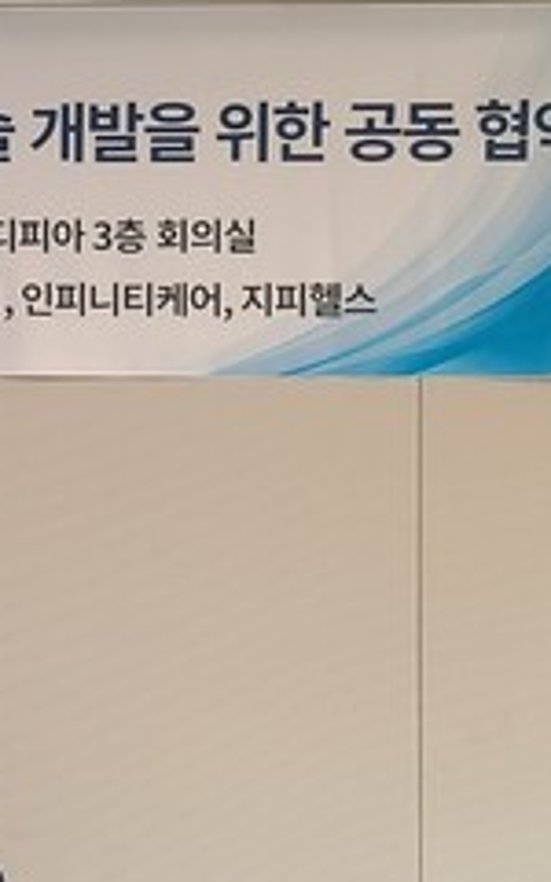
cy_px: 548
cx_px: -334
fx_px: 1658
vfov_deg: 29.7
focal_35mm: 69
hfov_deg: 16.7
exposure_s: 1/60
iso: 80
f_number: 1.8
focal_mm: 5.4
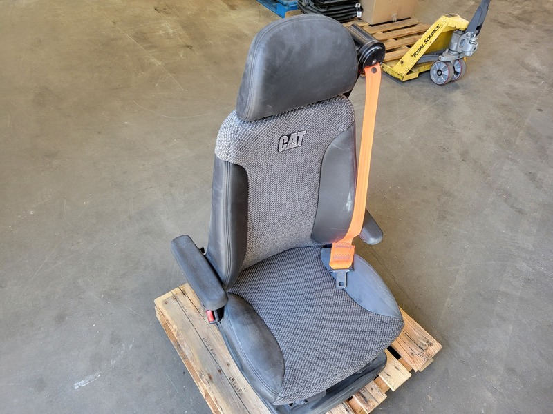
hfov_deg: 67.3
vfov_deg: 53.1
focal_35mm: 26
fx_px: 415
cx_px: 276
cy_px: 207
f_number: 1.8
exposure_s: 1/120
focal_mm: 5.4
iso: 200
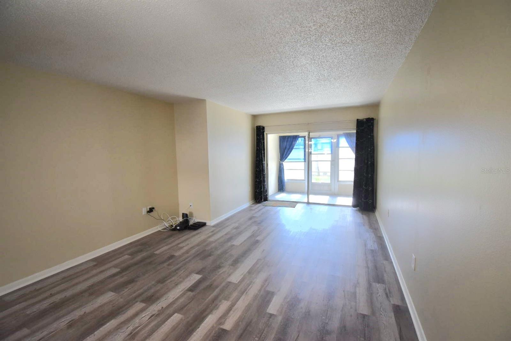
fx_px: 213
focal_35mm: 15
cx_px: 256
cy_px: 170
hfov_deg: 100.4
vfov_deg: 77.3
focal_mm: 10
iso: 400
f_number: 5
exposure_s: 1/100
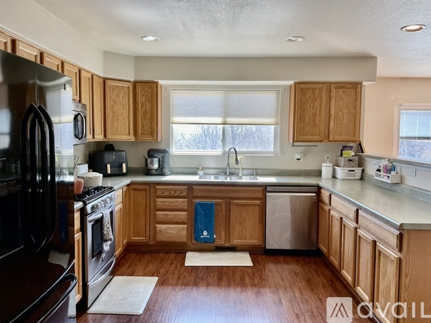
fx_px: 361
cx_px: 216
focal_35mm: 29
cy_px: 162
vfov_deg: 48.2
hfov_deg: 61.7
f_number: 1.8
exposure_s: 1/120
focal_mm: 3
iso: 40
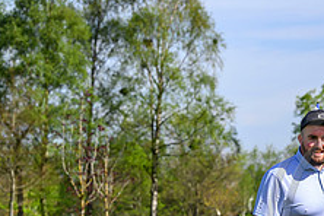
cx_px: 416
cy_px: 228
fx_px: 1836
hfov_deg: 9.9
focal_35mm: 204
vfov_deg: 6.7
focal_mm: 78
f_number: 5
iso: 500
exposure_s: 1/2500
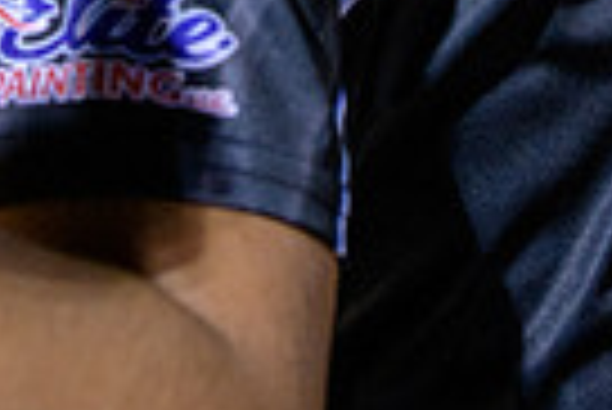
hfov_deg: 8.9
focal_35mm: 231
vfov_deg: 5.7
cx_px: 117
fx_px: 3931
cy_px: -572
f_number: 5
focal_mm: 70
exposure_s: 1/250
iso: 4000
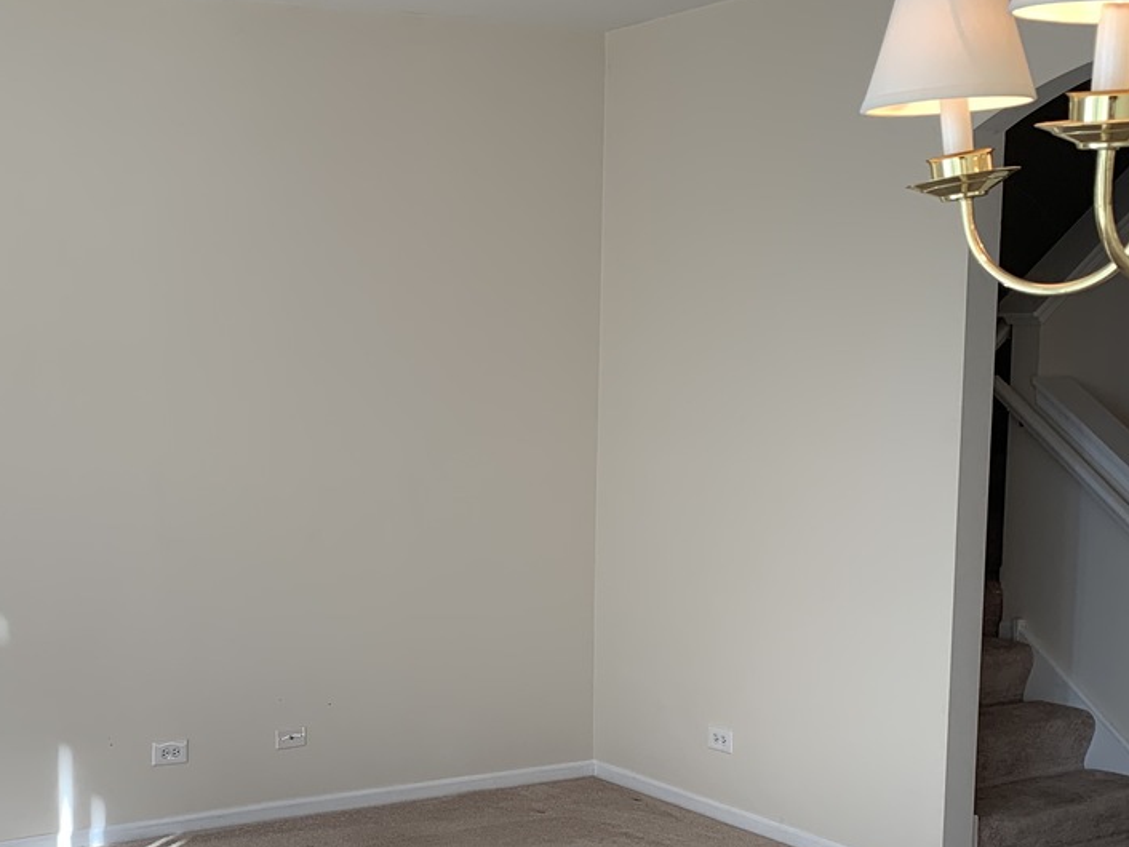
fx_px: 1729
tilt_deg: -7.8
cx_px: 286
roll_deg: +0.0
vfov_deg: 27.3
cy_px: 599
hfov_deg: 35.4
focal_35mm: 53
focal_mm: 4.25
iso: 32
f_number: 1.8
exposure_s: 1/120
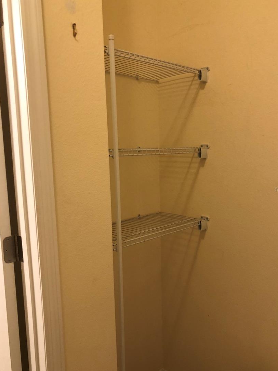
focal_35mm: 31
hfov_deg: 45.4
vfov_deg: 58.3
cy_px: 189
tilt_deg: -7.4
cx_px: 145
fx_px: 332
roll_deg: +2.7
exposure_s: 1/15
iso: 50
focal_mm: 4
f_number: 1.8
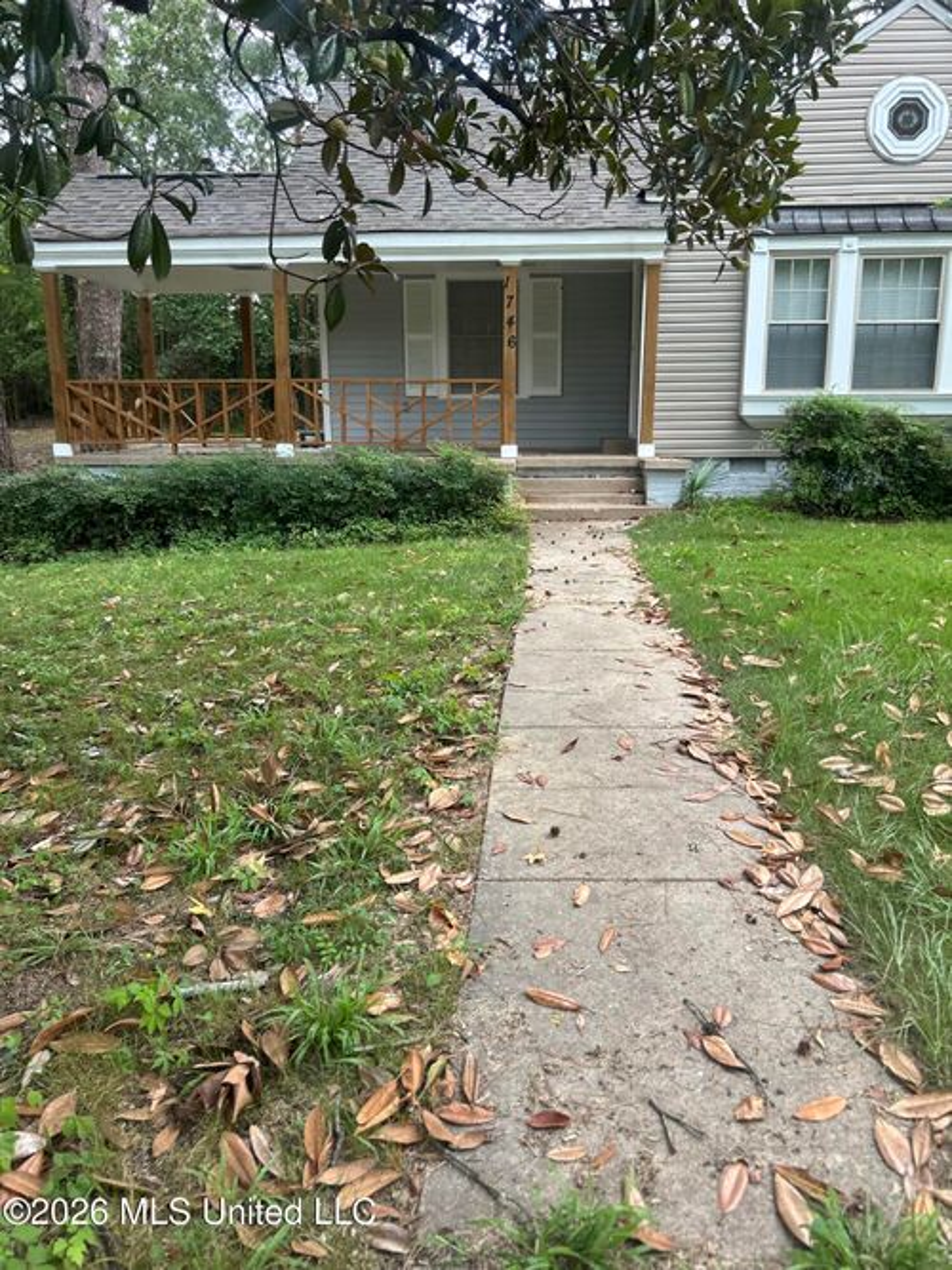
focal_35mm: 26
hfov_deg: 53.0
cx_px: 476
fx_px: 954
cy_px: 635
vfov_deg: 67.3
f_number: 1.5
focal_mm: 5.7
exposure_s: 1/121
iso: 125
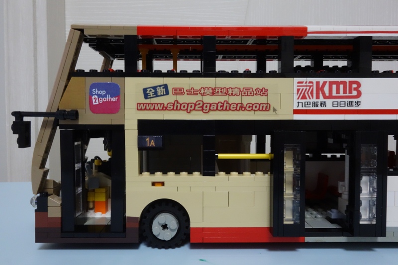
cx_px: 199
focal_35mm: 28
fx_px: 309
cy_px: 132
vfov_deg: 46.4
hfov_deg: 65.5
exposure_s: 1/4
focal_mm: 10.4
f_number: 11
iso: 1600
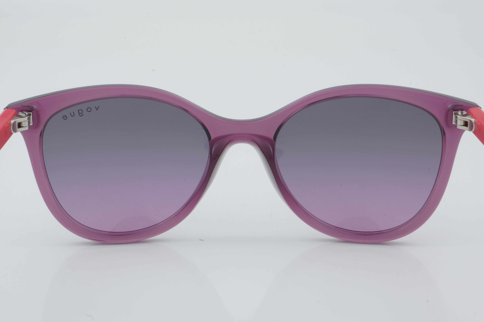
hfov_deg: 27.0
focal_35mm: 75
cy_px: 161
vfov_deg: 18.2
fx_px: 1008
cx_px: 242
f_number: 29
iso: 100
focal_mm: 50
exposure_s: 1/4
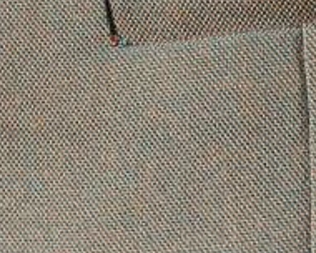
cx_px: 219
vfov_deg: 5.1
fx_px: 2843
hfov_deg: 6.4
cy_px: -12
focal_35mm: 304
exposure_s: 1/400
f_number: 8
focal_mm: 43
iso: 400
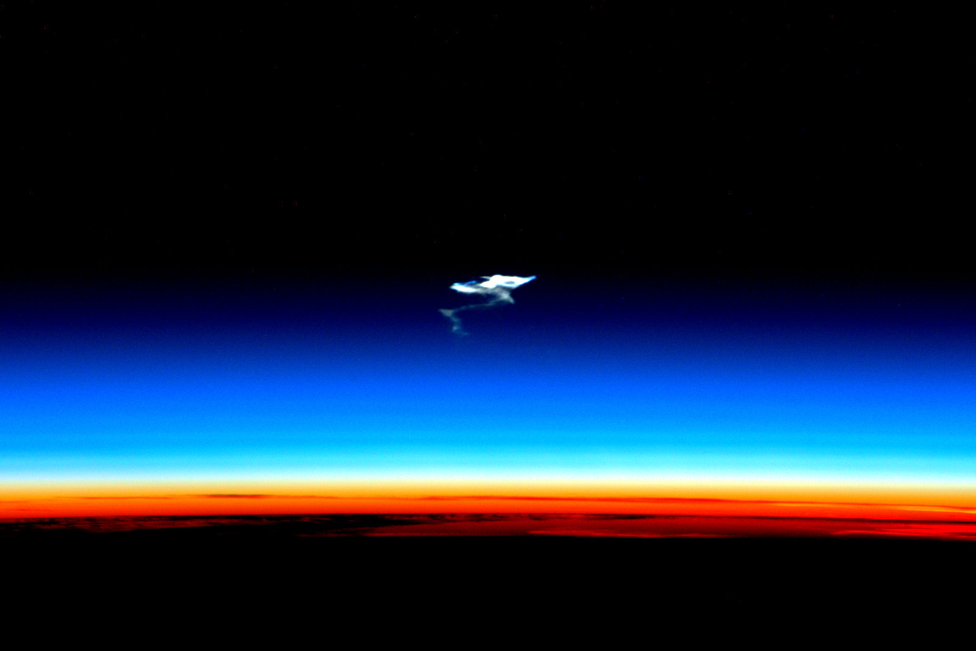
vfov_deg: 3.4
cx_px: 488
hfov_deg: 5.2
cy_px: 326
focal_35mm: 400
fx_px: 10845
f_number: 9
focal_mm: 400
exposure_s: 1/320
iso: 4000
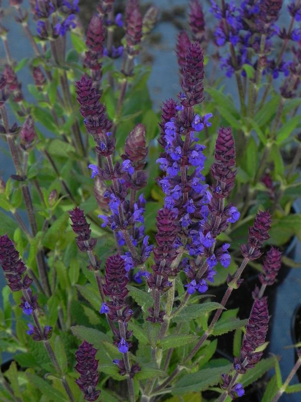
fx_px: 1496
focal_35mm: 129
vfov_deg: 15.3
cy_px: 201
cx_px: 150
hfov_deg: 11.5
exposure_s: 1/200
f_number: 5
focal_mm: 23
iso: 160
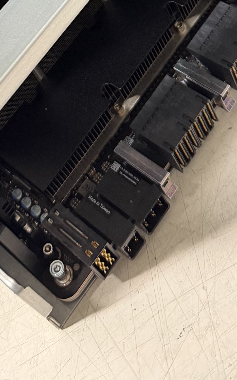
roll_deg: +27.3
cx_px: 72
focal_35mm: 68
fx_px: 703
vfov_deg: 25.6
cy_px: -124
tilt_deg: -40.1
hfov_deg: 19.1
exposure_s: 1/60
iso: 800
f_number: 1.78
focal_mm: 6.76
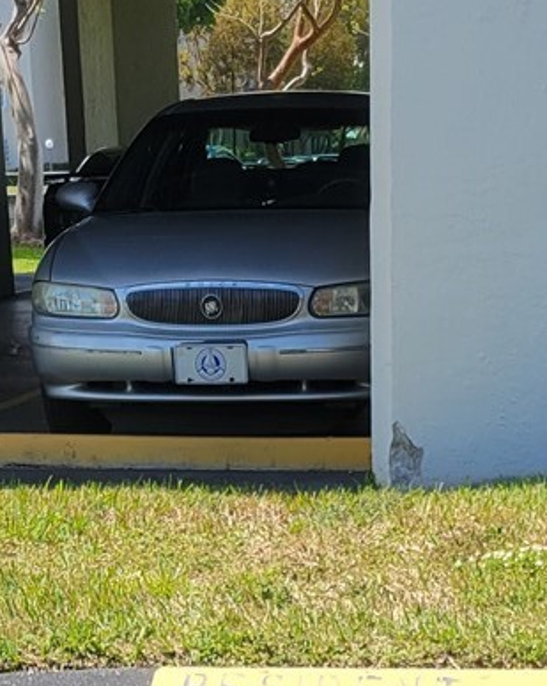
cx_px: 320
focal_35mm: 105
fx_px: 2127
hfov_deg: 14.6
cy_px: 1243
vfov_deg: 15.6
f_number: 1.8
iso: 40
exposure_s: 1/1167
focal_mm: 5.4
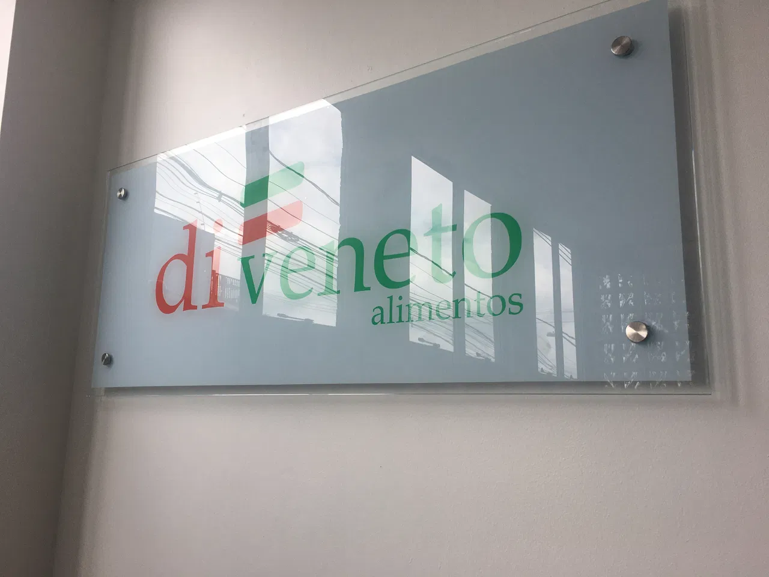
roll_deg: -1.0
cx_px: 384
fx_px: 644
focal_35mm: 29
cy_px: 288
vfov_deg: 48.2
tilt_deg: +10.6
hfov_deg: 61.7
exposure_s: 1/343
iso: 25
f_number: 2.2
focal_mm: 4.15
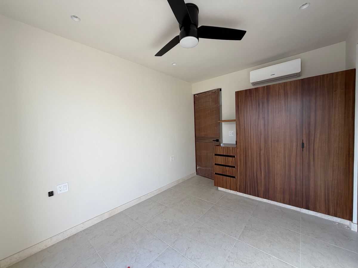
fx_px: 145
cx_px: 179
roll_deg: +2.6
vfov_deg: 85.7
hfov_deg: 102.1
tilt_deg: -2.4
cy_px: 134
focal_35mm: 14
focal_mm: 2.22
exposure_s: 1/121
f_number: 2.2
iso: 80
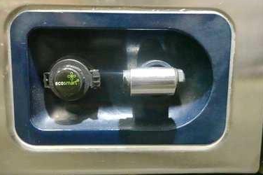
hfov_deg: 57.2
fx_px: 241
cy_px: 85
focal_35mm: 33
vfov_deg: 39.9
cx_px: 125
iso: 6400
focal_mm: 11.52
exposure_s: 1/40
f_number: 4
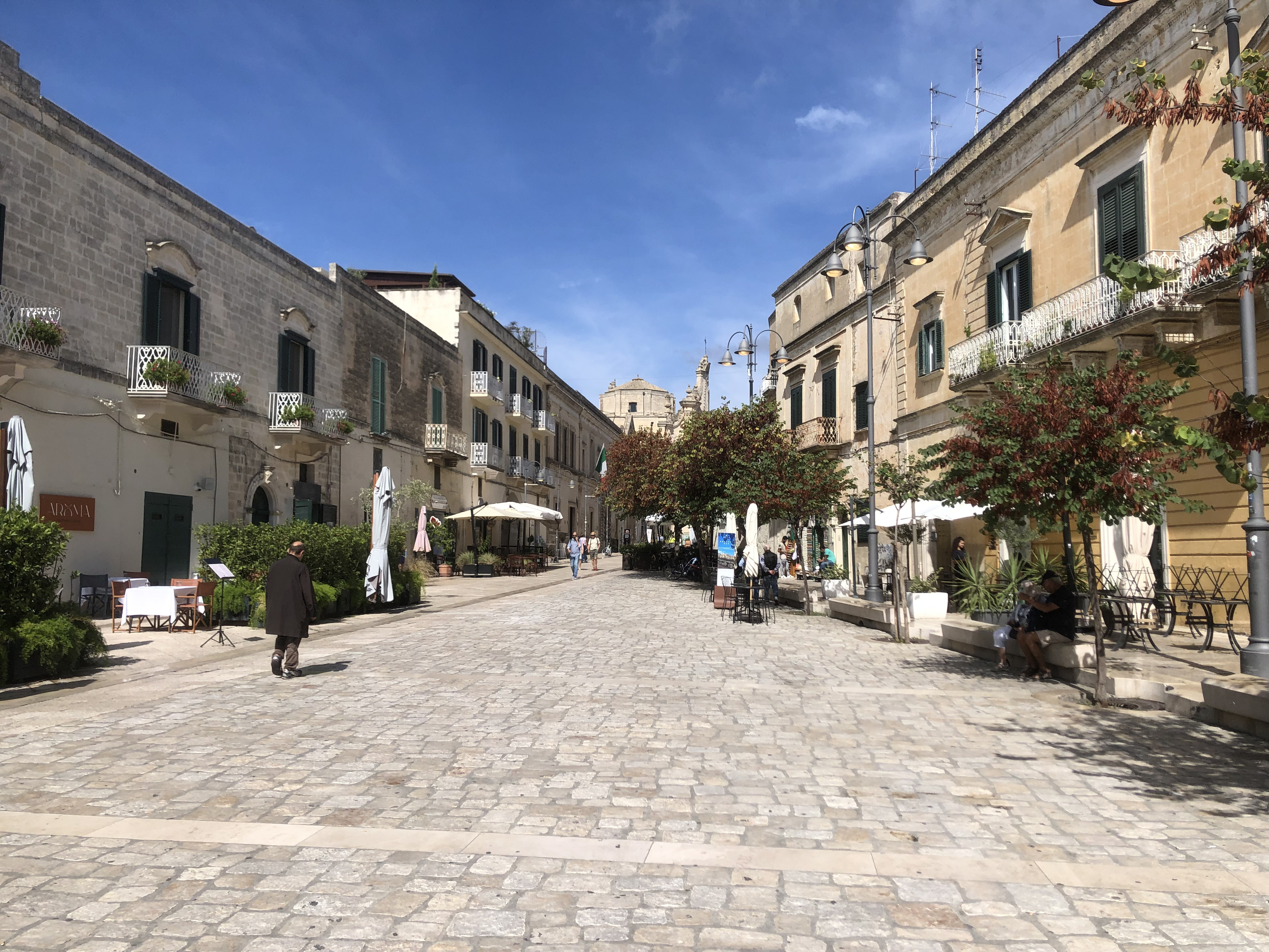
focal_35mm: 28
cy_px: 476
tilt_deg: +4.1
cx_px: 634
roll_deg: +1.2
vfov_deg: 49.7
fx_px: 1026
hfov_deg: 63.4
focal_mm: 4
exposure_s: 1/3040
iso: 25
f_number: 1.8
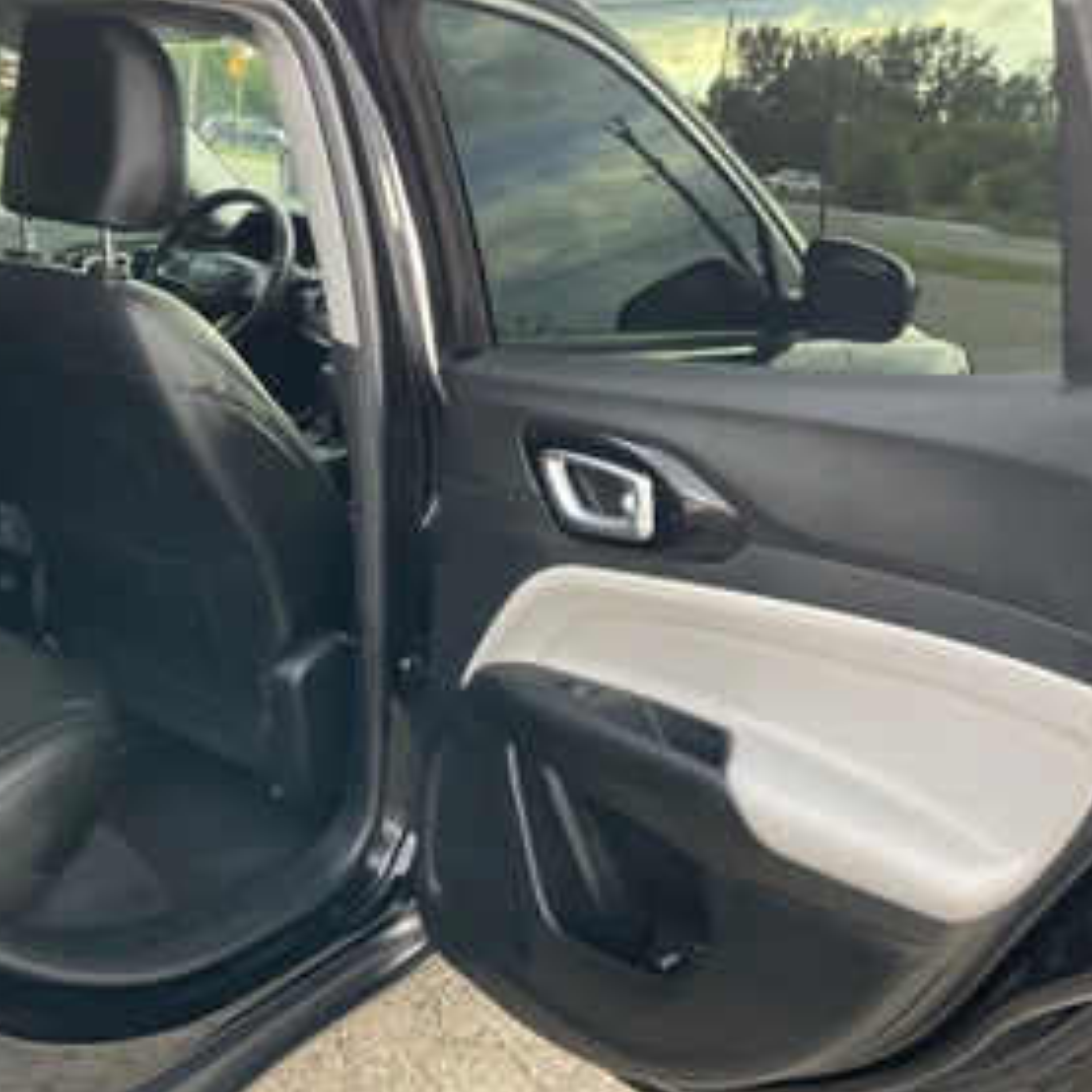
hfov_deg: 44.6
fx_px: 1321
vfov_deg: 44.9
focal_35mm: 37
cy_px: 587
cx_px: 410
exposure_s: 1/60
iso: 125
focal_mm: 3
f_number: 1.8
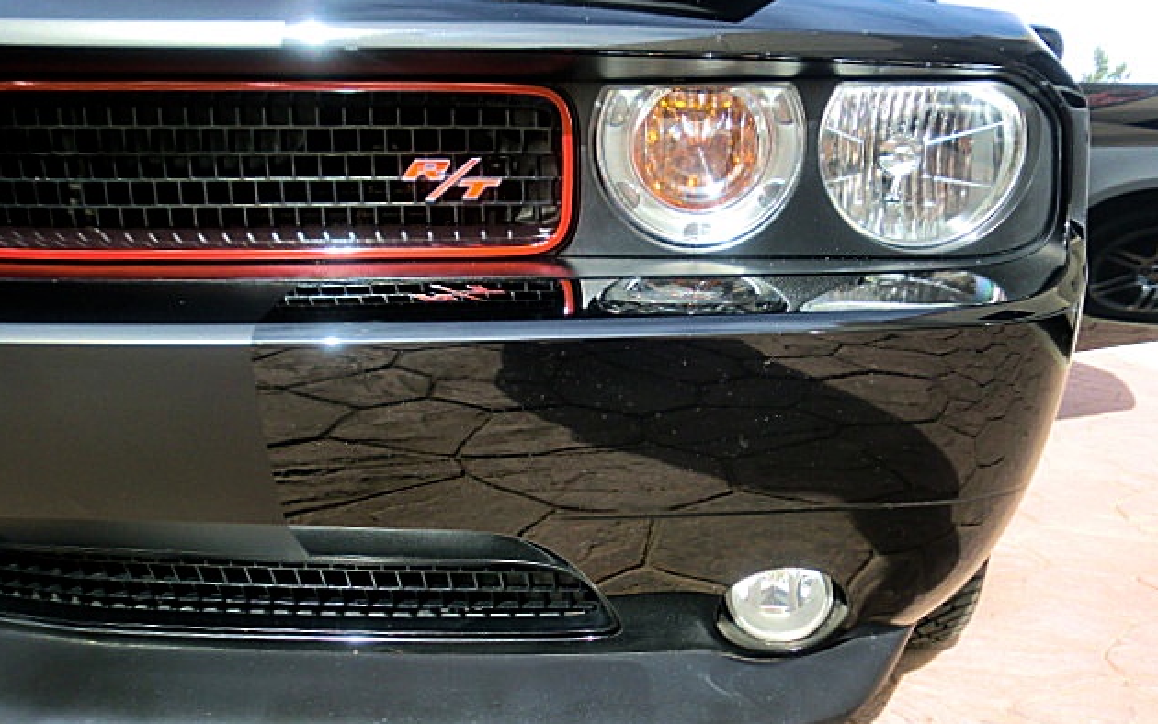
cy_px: 351
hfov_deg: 66.5
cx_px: 579
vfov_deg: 44.6
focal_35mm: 28
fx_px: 884
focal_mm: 4.65
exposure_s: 1/320
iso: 64
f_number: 2.6
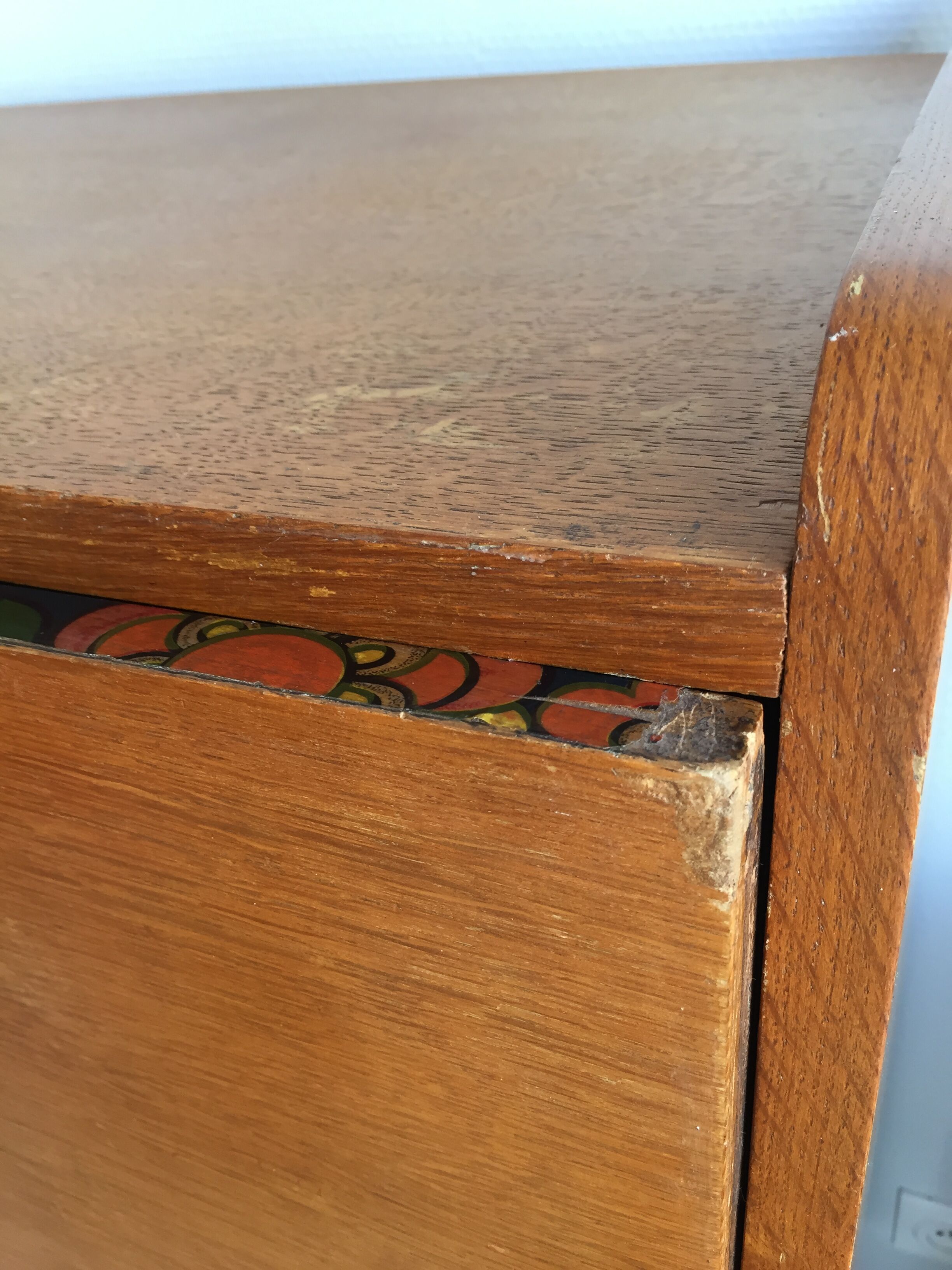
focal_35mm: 29
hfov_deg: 48.2
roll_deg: +7.4
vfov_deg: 61.7
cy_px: 635
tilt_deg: -34.5
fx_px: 1063
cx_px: 476
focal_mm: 4.15
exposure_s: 1/33
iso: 32
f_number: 2.2
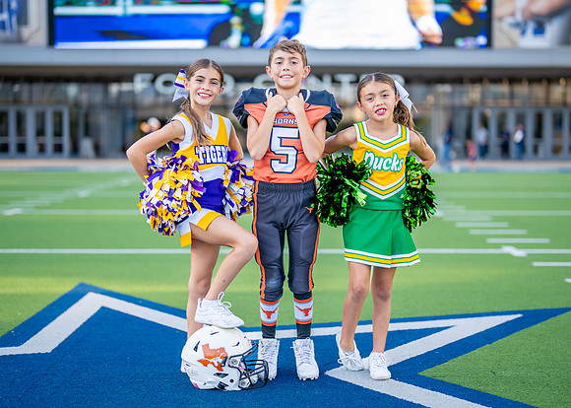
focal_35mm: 61
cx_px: 297
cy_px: 209
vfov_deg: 23.1
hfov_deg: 32.0
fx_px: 997
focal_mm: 50
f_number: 1.2
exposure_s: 1/2000
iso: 200
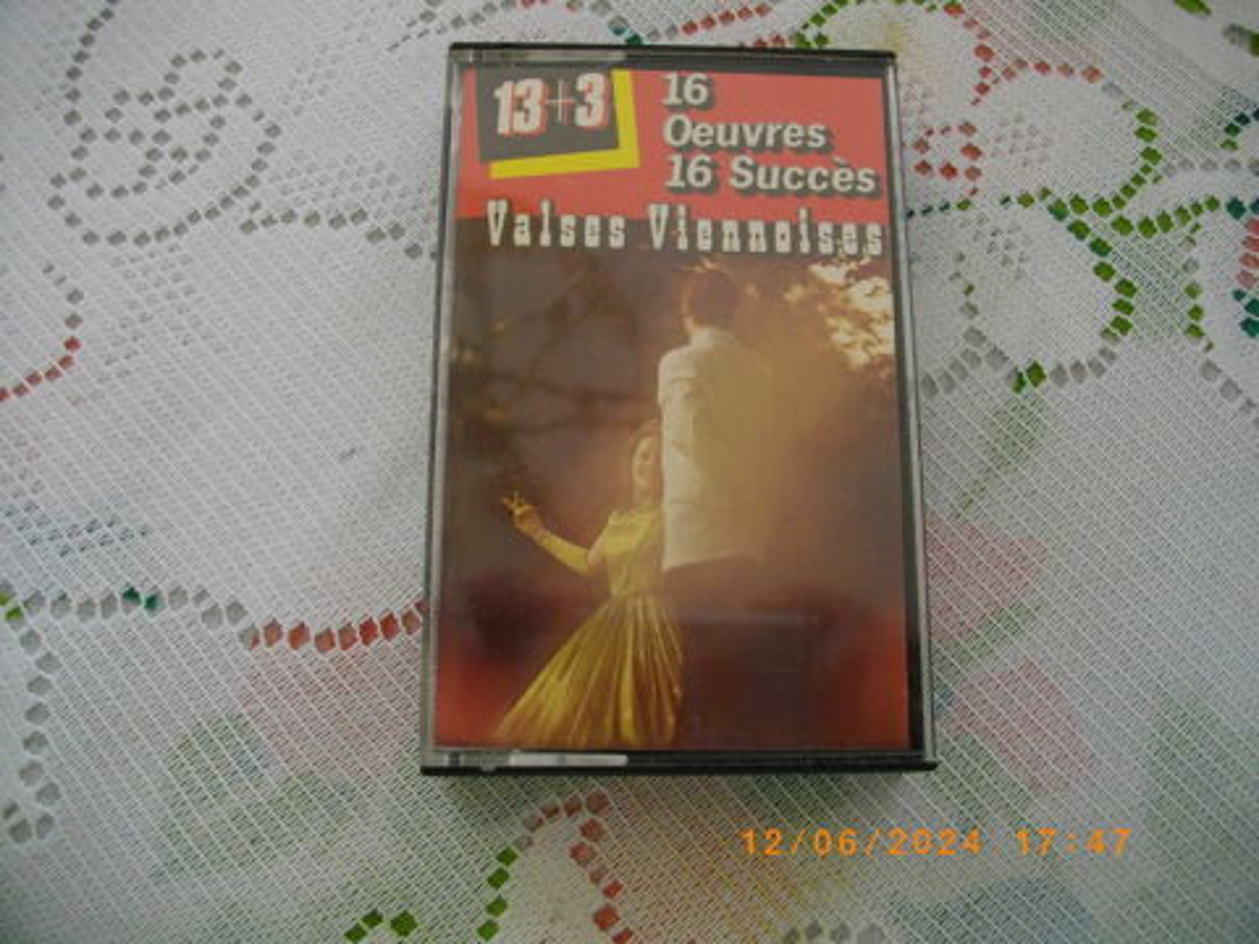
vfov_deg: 44.2
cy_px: 472
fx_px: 1164
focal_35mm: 32
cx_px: 630
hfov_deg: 56.8
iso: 168
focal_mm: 5.7
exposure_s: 1/125
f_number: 2.9
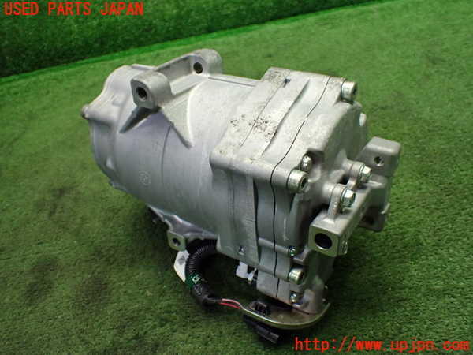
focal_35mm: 30
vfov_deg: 46.8
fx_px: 410
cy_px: 178
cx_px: 236
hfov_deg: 60.0
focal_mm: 5.4
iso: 500
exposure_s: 1/125
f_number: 2.3
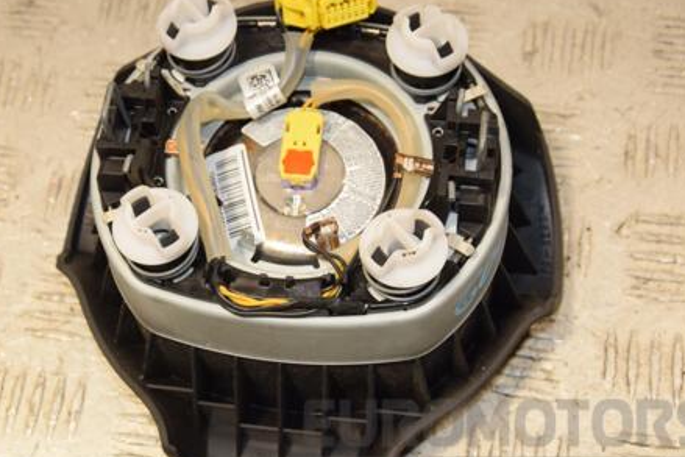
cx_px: 275
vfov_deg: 16.7
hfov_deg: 24.7
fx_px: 1561
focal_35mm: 82
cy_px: 215
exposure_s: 1/200
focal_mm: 40
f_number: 7.1
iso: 800
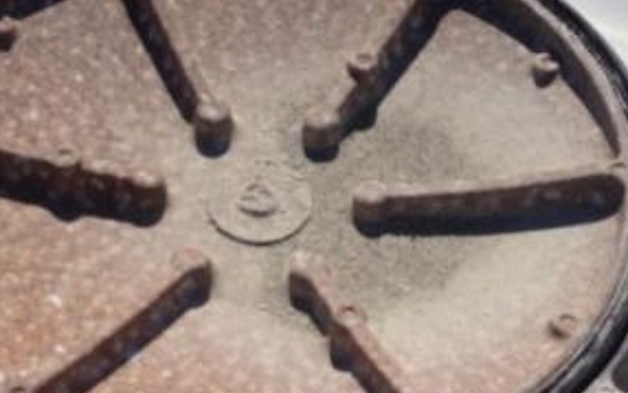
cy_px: 246
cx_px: 307
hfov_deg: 24.9
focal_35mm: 83
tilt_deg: -50.0
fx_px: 1421
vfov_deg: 15.7
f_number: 2.4
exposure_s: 1/3247
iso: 50
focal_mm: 4.28
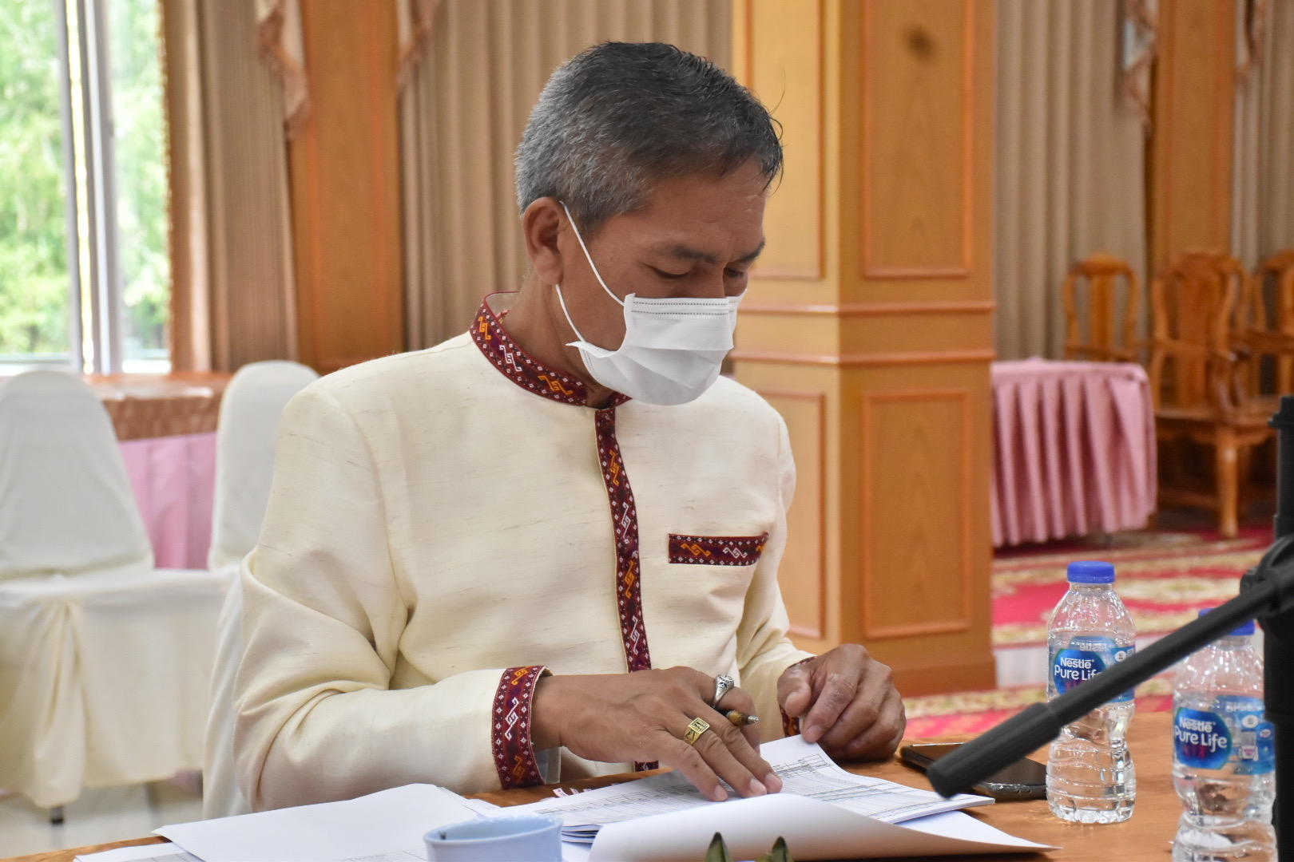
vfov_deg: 18.2
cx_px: 647
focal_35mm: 75
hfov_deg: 27.0
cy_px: 431
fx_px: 2696
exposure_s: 1/160
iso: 2500
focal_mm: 50
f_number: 6.3
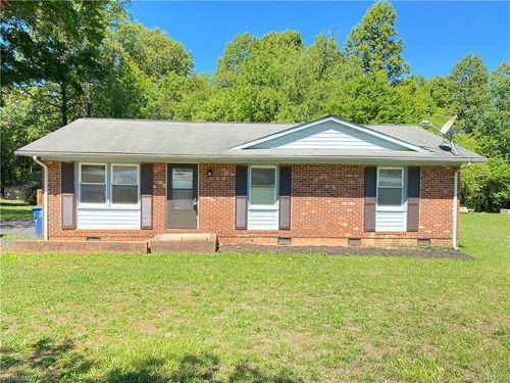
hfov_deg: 67.3
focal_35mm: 26
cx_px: 255
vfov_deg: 53.1
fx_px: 383
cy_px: 192
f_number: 1.8
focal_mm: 4.25
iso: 32
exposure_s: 1/610
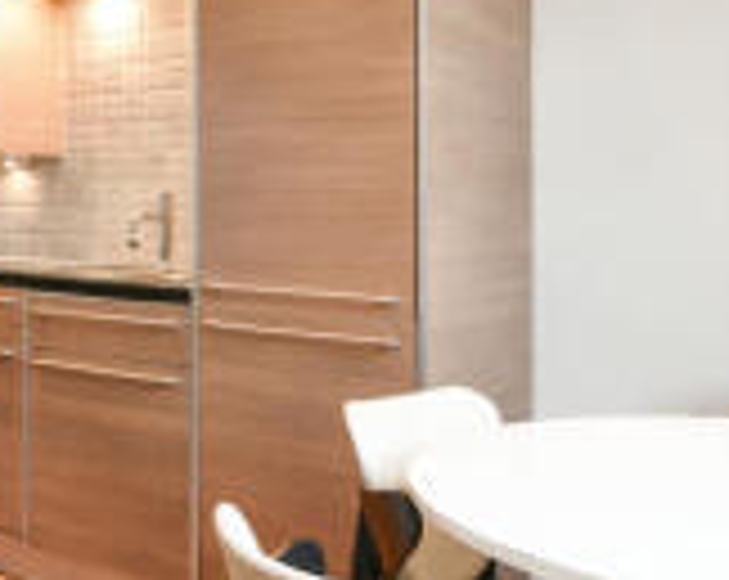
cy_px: 254
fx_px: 1012
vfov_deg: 32.0
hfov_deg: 38.9
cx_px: 212
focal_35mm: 47
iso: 320
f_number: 8
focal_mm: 17
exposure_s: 1/3
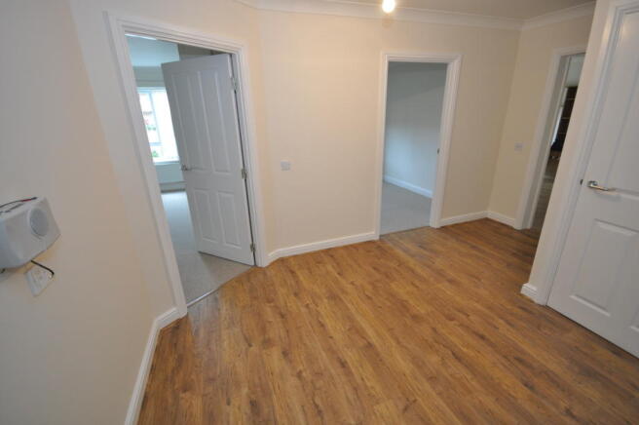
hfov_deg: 100.4
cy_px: 212
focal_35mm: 15
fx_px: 266
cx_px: 320
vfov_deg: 77.2
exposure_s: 1/60
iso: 720
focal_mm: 10
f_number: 4
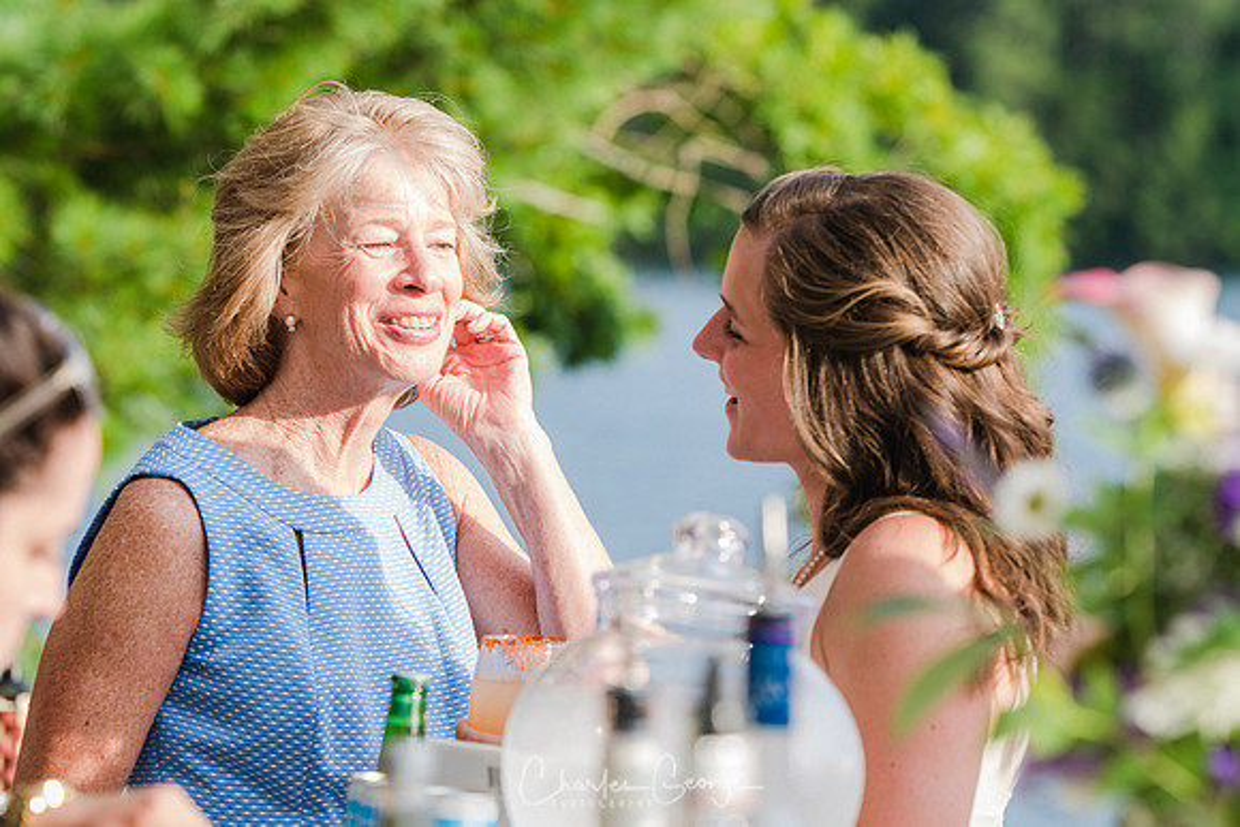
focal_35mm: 195
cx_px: 620
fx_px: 6718
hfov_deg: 10.5
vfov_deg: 7.0
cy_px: 414
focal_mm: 130
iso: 200
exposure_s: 1/320
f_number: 4
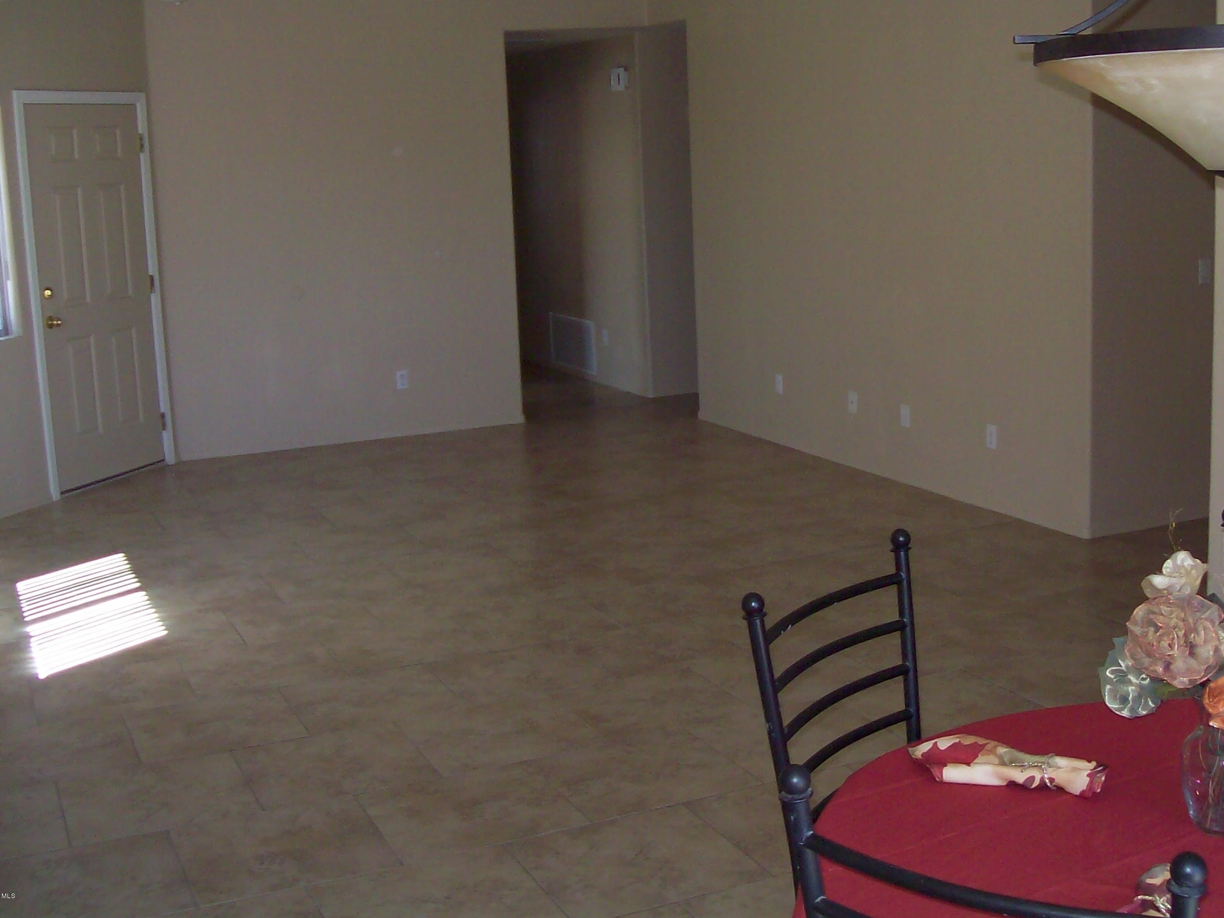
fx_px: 1520
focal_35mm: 43
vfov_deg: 33.5
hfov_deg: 43.8
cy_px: 382
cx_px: 693
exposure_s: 1/64
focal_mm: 6
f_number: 2.7
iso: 80
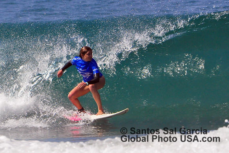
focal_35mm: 825
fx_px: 5245
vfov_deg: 1.7
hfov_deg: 2.5
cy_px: 76
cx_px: 114
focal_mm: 550
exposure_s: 1/1000
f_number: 14
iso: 1250
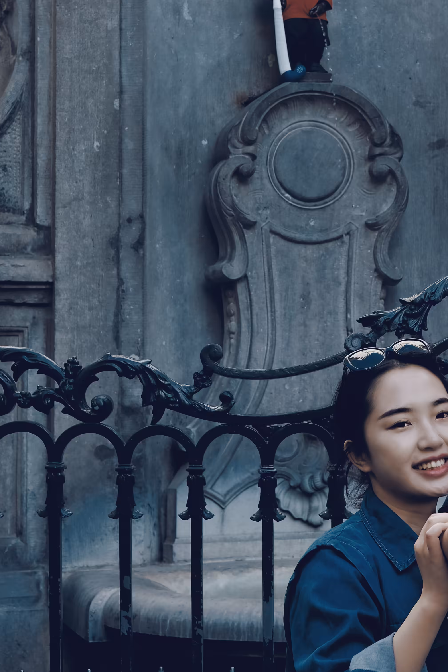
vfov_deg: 19.3
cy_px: 137
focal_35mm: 105
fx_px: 1960
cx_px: 373
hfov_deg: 13.0
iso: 400
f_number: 5.6
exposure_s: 1/400
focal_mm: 35
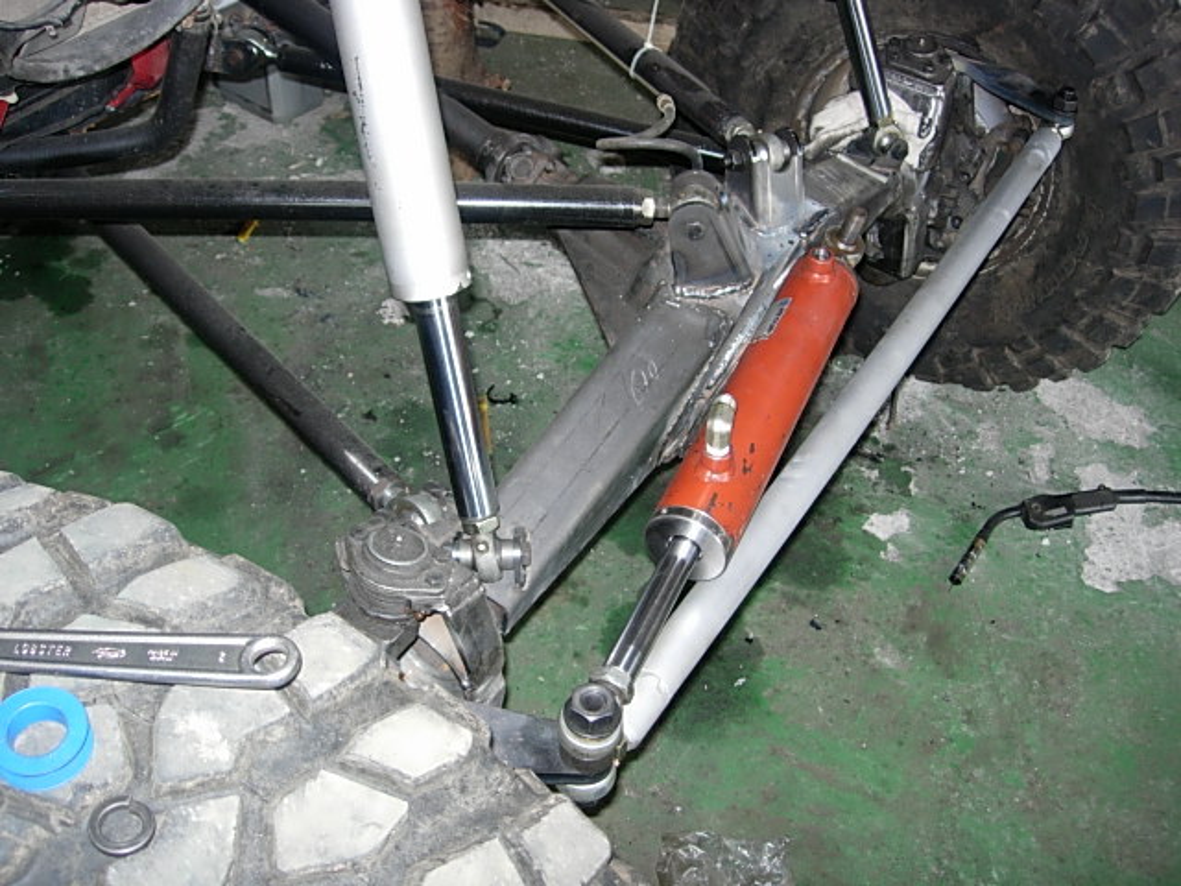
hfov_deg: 49.0
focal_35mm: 38
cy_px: 443
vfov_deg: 37.7
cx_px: 590
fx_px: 1296
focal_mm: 7.8
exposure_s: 1/64
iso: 79
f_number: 2.8
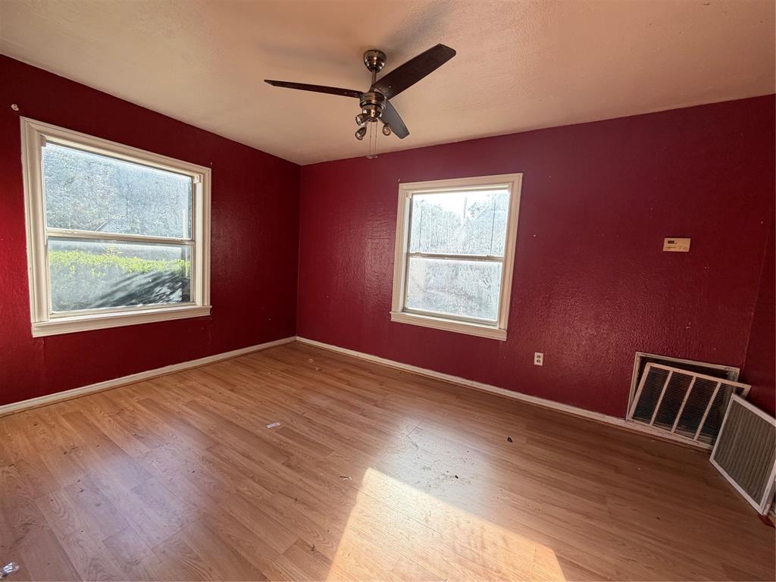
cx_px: 388
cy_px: 291
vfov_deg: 85.7
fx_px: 314
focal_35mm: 14
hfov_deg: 102.1
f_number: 2.2
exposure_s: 1/121
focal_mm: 2.22
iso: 80
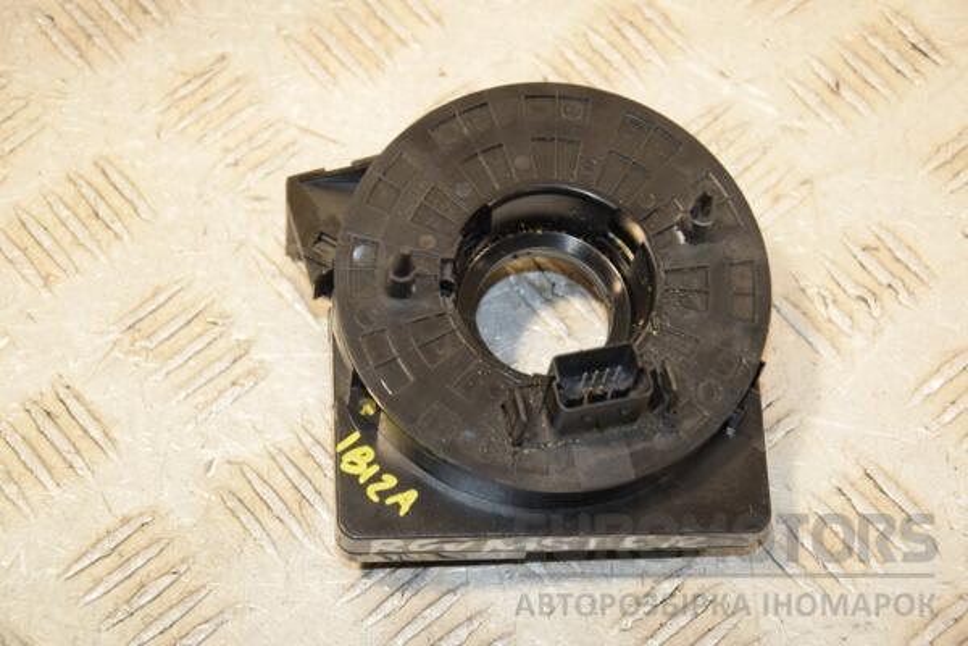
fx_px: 2823
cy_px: 323
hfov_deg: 19.5
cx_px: 484
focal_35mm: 105
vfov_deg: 13.0
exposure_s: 1/200
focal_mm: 70
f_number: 6.3
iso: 800
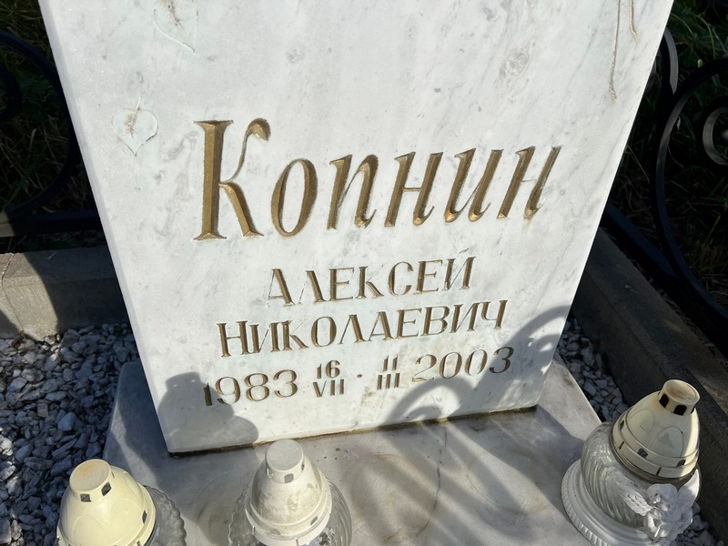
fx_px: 547
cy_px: 273
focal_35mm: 26
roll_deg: -0.5
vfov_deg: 53.1
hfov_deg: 67.3
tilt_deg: -33.8
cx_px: 364
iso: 50
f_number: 1.5
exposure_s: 1/7463
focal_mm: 5.7
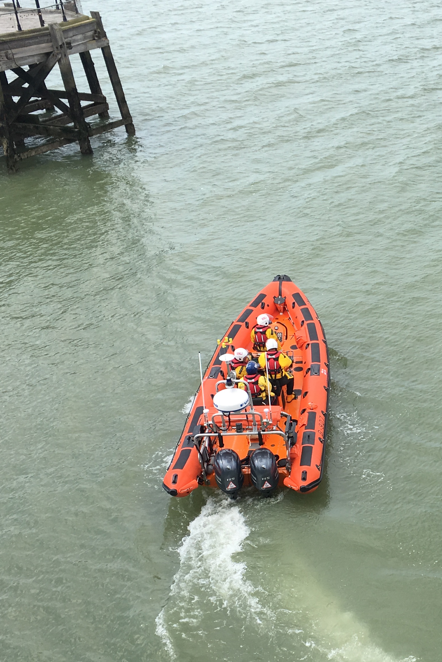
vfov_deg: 37.4
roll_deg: +1.2
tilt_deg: -29.6
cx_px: 447
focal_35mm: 53
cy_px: 391
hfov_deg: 24.3
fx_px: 976
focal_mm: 4.15
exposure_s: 1/974
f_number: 2.2
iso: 25
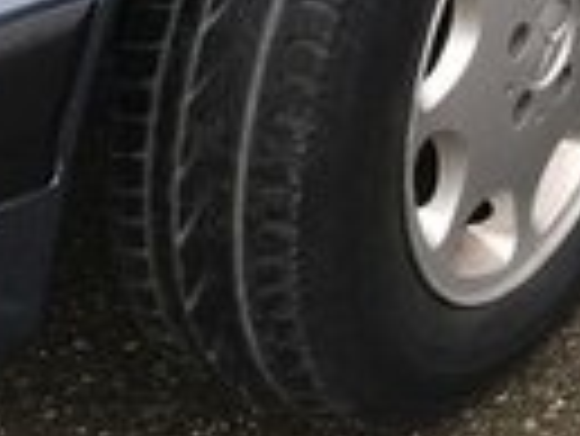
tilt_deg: -19.6
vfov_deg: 9.2
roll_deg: -1.2
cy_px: -519
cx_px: 1057
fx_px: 2482
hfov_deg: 12.2
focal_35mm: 148
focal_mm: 4.15
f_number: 2.2
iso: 25
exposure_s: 1/239
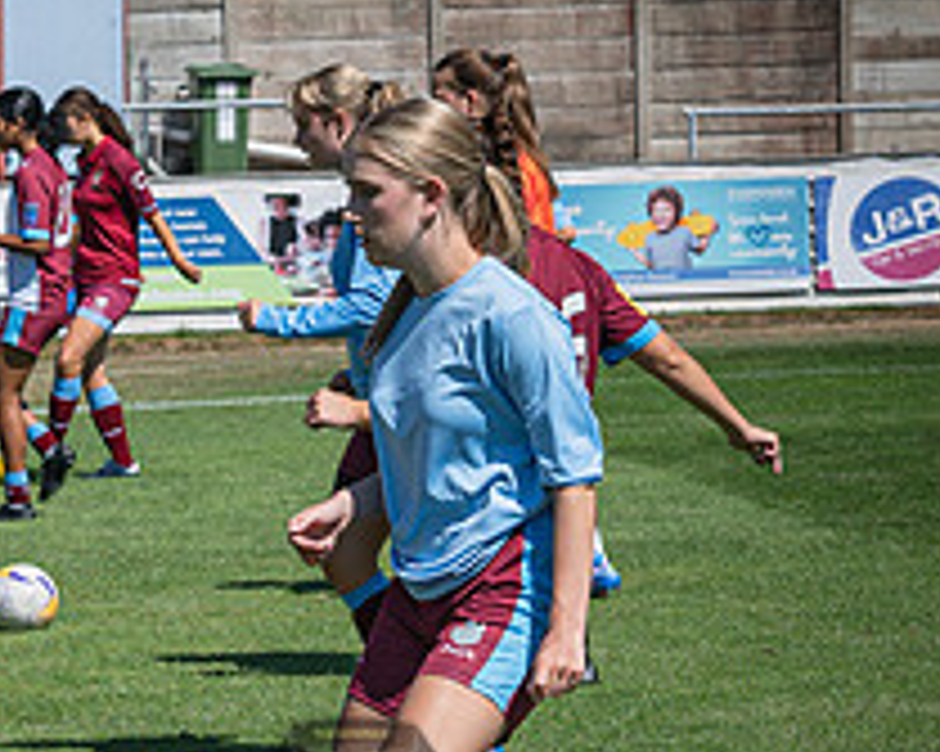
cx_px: -40
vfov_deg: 7.8
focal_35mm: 197
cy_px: 781
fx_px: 5478
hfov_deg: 9.7
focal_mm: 37
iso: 200
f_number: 4
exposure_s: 1/3200
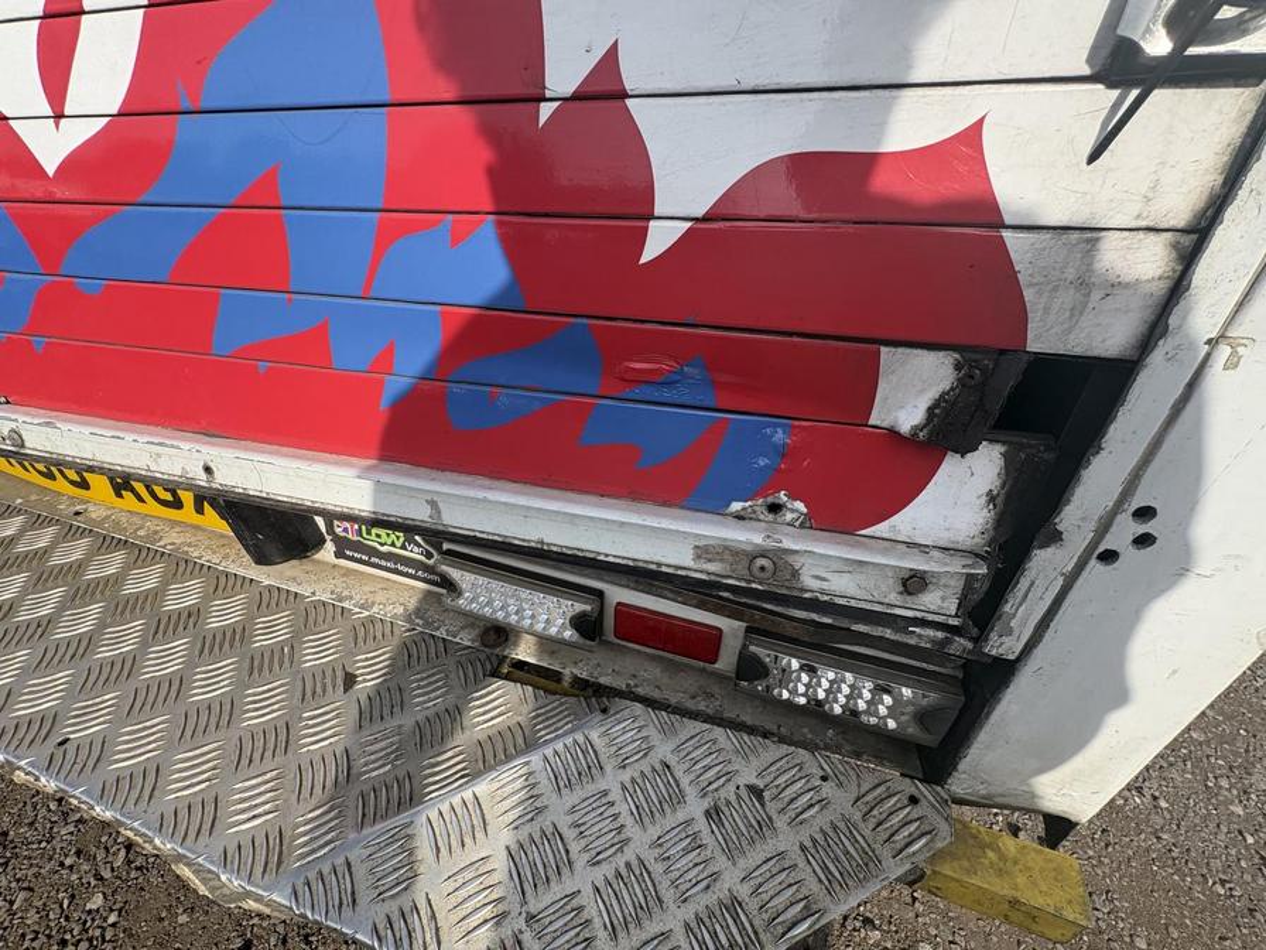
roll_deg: +0.2
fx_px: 512
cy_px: 475
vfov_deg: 85.7
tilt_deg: -33.3
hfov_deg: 102.1
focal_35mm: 14
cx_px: 633
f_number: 2.2
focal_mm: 2.22
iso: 64
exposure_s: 1/1323
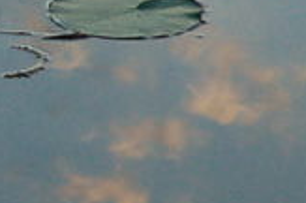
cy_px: -79
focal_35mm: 579
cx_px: -368
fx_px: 4912
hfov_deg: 3.5
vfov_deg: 2.4
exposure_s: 1/640
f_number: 7.1
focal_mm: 70
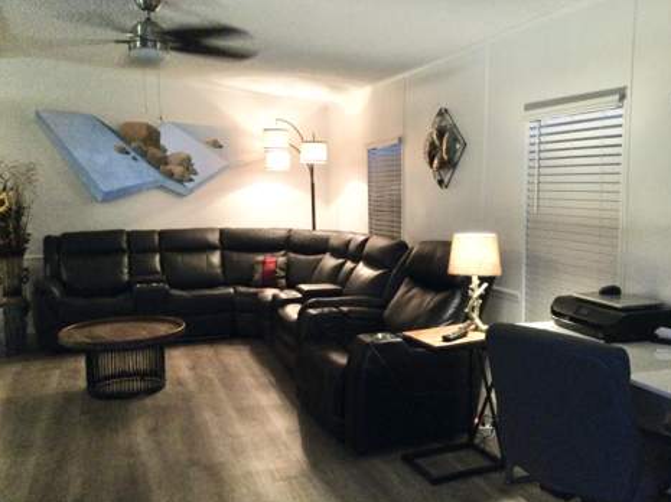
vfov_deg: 44.1
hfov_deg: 56.8
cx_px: 345
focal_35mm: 32
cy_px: 257
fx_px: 620
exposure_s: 1/15
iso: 250
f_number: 2.4
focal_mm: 3.3
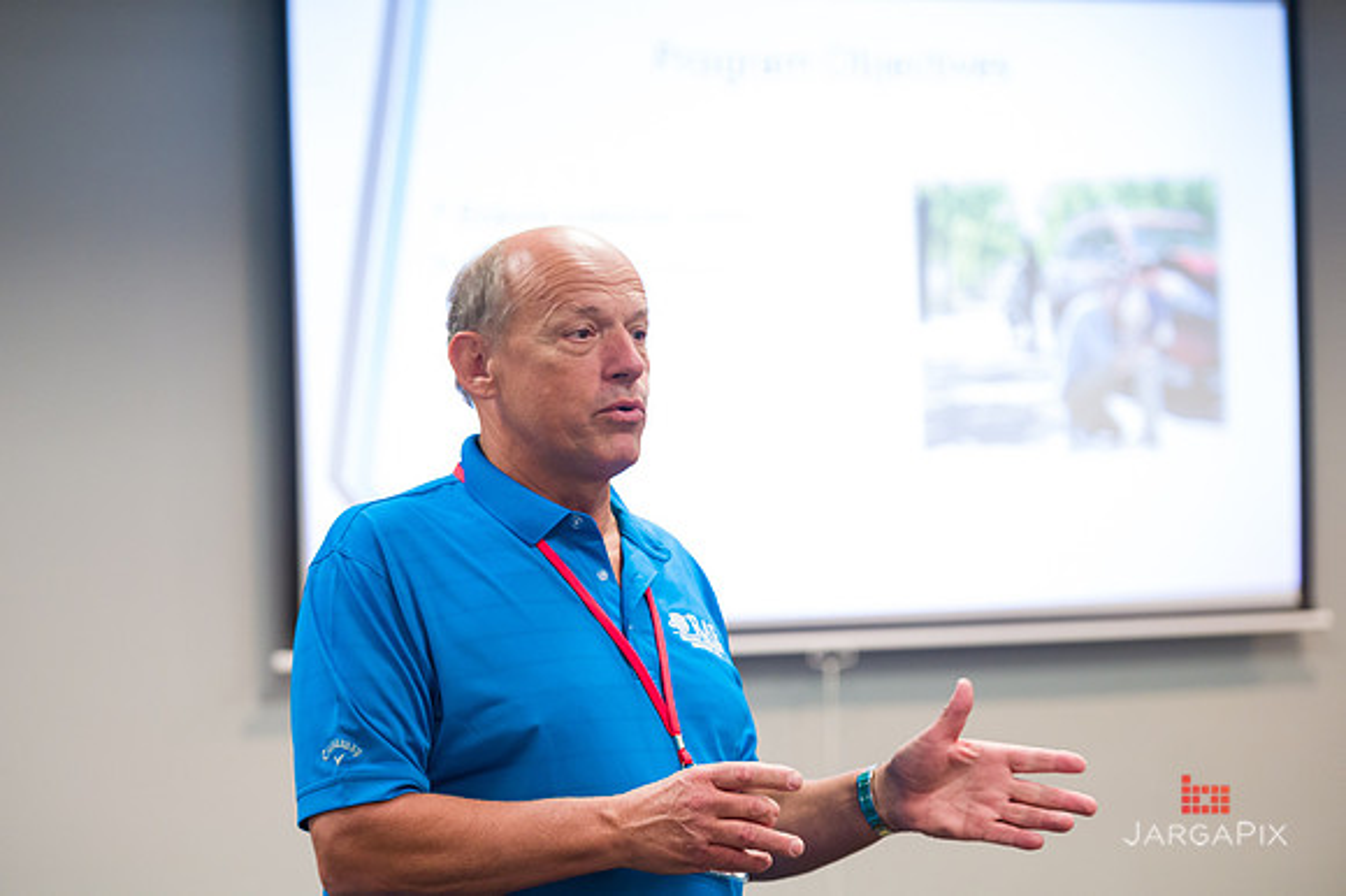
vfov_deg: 11.8
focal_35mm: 116
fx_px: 4334
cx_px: 673
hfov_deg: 17.7
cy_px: 448
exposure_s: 1/125
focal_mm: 116
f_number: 3.2
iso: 3200
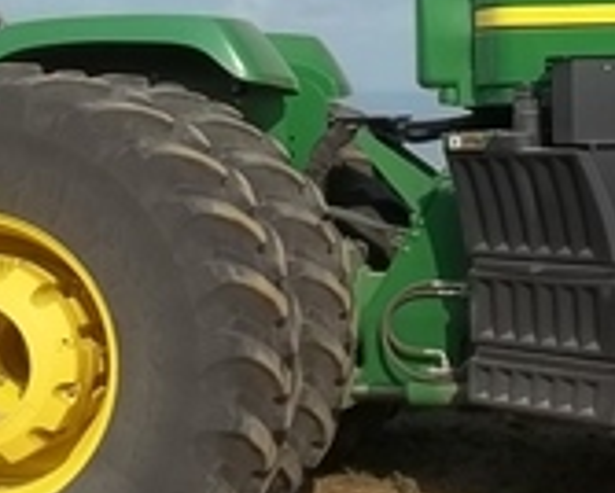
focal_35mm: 105
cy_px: -22
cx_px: 586
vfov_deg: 14.4
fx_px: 1913
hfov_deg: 17.9
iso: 64
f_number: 8
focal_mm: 5.9
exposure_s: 1/200
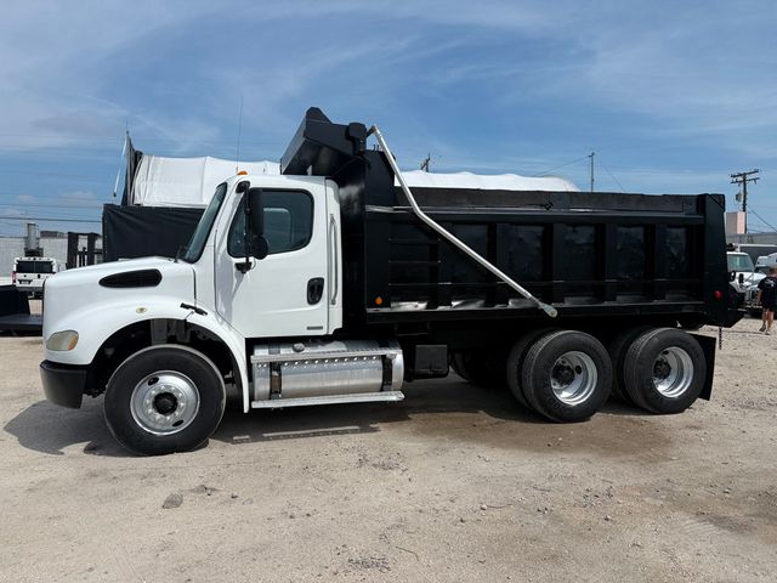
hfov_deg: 71.6
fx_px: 539
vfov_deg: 56.8
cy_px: 292
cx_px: 388
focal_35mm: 24
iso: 80
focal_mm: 6.76
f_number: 1.78
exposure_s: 1/8130
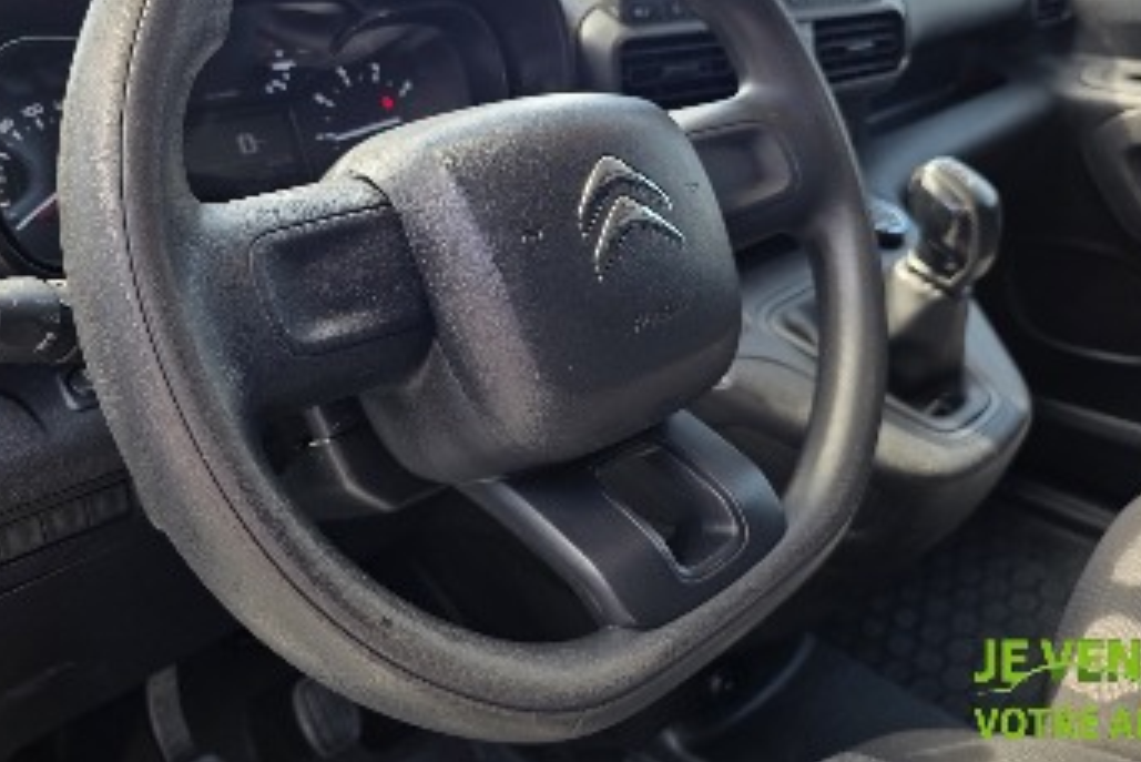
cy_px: 246
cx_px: 539
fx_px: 919
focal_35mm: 29
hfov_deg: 63.6
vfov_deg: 44.3
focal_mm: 6.25
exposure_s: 1/180
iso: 40
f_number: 1.7
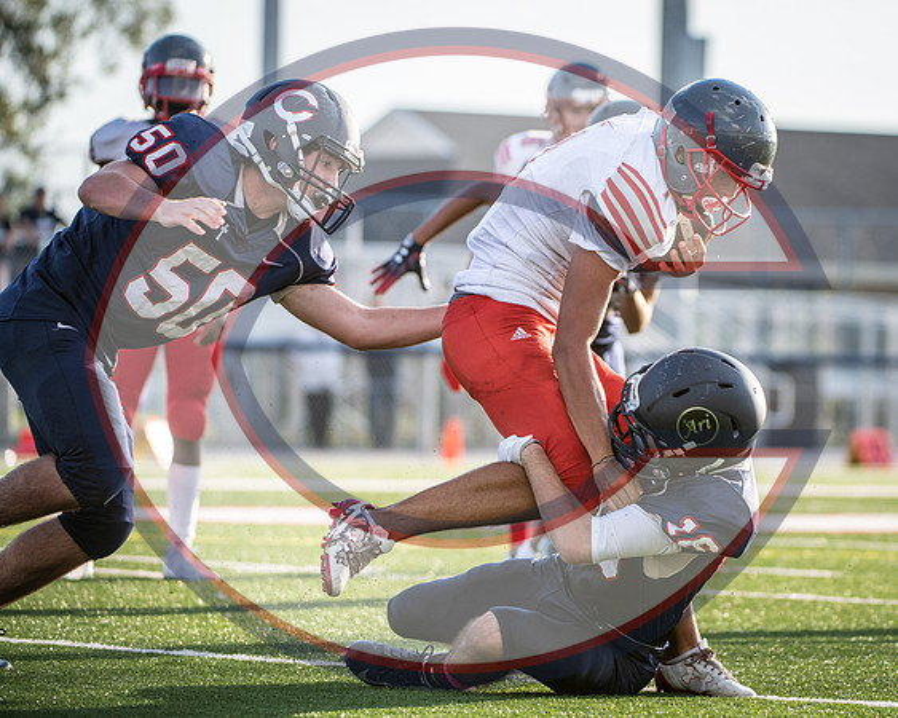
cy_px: 293
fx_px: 7078
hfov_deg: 7.3
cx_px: 637
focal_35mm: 266
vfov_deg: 5.8
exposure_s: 1/1000
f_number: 4
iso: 320
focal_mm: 200
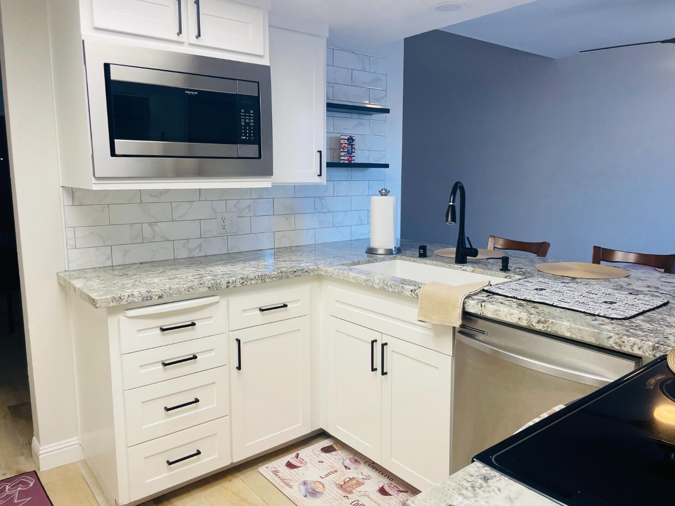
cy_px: 253
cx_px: 338
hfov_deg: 67.3
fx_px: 507
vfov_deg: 53.1
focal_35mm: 26
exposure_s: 1/120
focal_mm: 4.2
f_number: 1.6
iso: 80
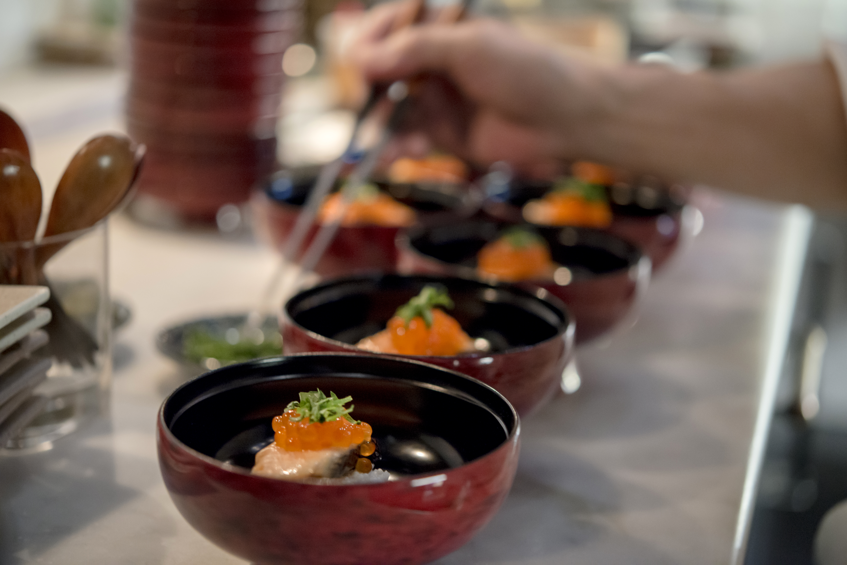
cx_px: 424
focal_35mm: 60
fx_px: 1412
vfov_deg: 22.6
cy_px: 282
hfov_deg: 33.4
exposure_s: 1/25
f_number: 3
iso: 1600
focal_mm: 60
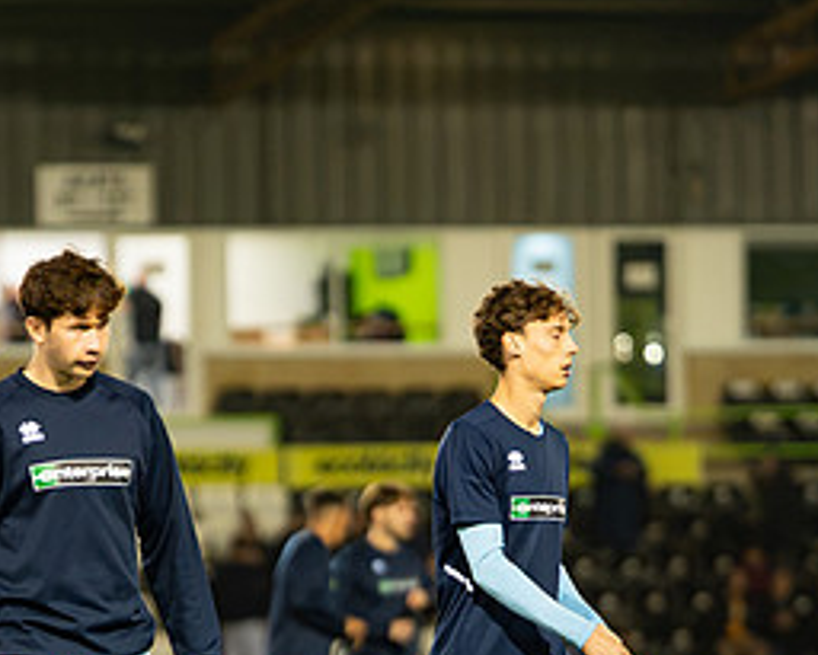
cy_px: 693
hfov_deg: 5.8
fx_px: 8016
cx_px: 336
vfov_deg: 4.7
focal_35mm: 331
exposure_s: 1/1600
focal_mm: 85
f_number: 1.4
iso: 2000
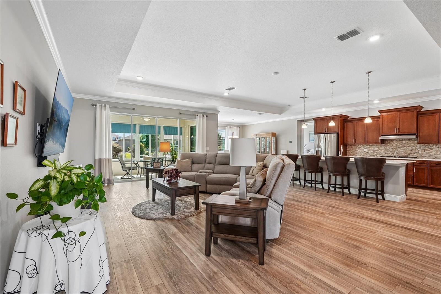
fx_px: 196
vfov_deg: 73.7
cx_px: 220
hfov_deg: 96.7
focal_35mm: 16
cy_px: 147
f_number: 8
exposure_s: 1/20
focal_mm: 16
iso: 400
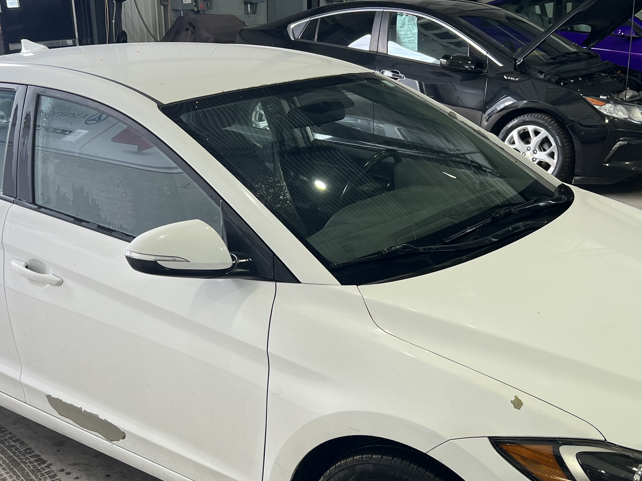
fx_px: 853
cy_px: 346
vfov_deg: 31.1
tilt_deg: -23.3
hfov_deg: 41.2
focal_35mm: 46
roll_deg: +0.3
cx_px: 322
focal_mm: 5.7
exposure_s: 1/191
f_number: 1.5
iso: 40
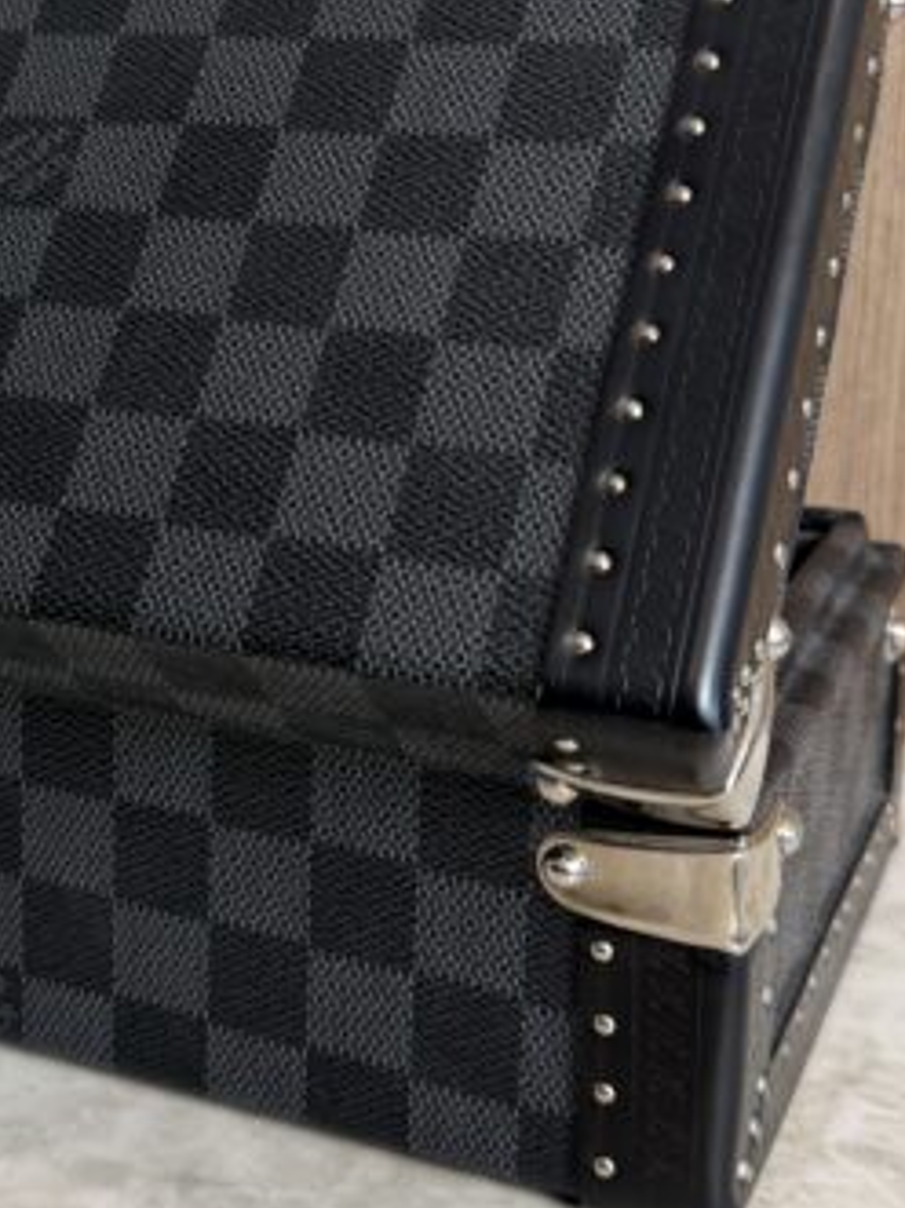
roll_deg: -0.8
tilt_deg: -12.6
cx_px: 150
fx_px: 2023
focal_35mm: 58
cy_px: 423
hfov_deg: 24.7
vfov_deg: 33.0
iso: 125
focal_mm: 6.76
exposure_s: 1/120
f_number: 1.78
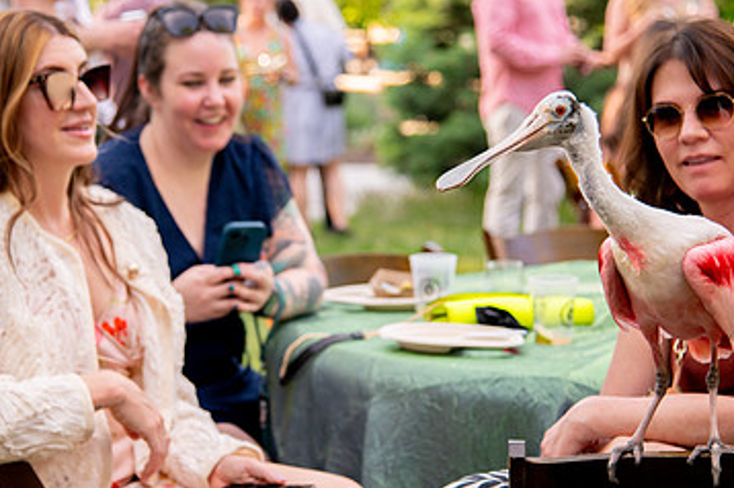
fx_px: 2180
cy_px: 262
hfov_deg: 19.1
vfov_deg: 12.8
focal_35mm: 107
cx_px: 328
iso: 1000
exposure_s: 1/640
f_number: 4
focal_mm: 66
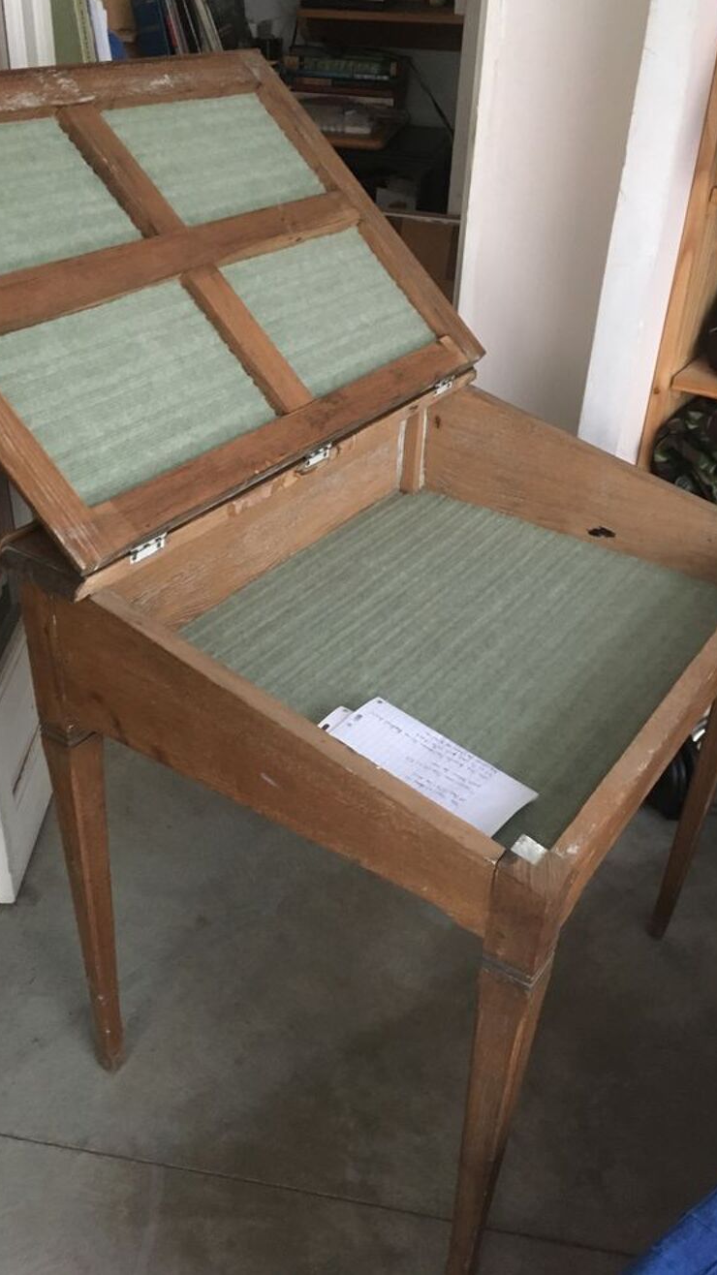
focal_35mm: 32
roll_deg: -1.7
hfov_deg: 36.7
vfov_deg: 61.0
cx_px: 347
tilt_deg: -32.7
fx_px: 1082
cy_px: 630
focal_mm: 4.15
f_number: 2.2
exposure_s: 1/17
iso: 400
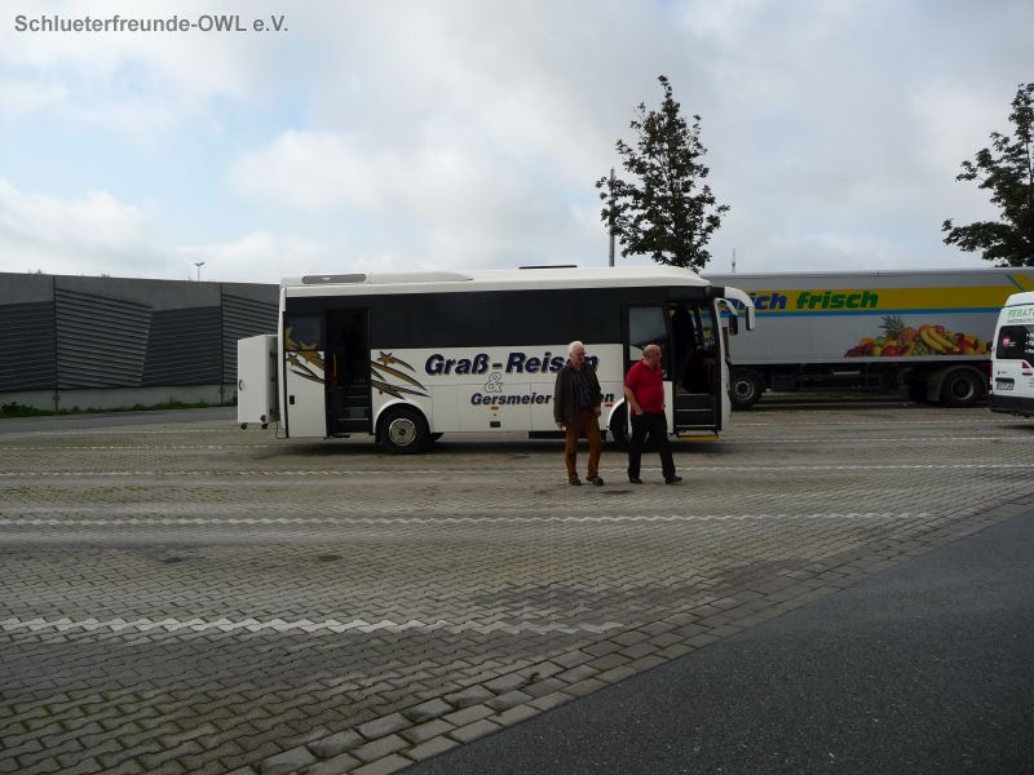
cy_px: 388
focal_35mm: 28
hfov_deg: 63.4
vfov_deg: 49.7
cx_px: 517
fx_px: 836
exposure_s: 1/800
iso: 100
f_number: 3.3
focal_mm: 4.7
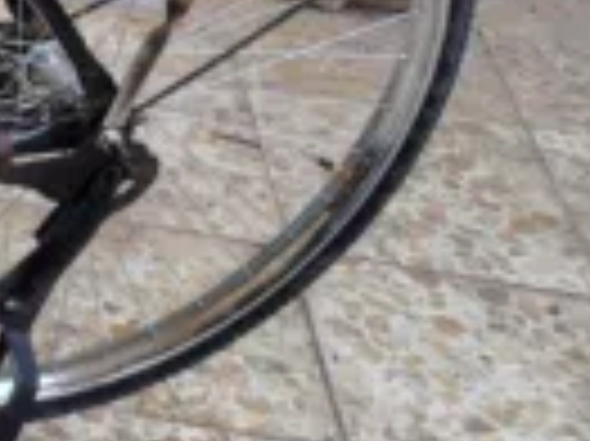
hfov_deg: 13.5
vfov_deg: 12.1
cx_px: -707
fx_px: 1992
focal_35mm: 117
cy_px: -194
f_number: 1.75
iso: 488
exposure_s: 1/100
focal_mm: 5.25
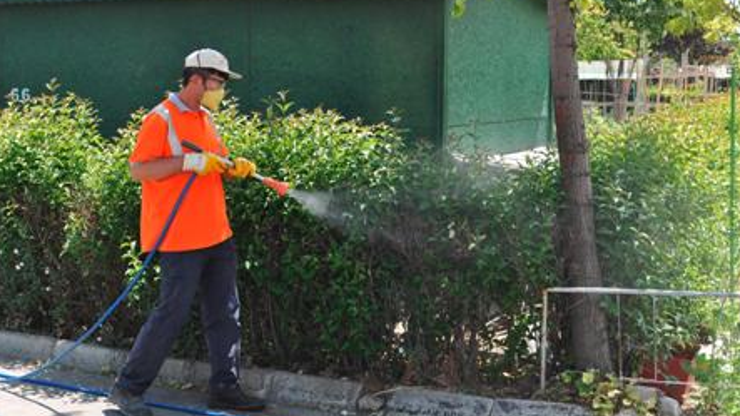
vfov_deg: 22.2
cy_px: 197
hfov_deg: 38.5
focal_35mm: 54
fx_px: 1059
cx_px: 369
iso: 200
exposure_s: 1/200
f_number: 7.1
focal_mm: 34
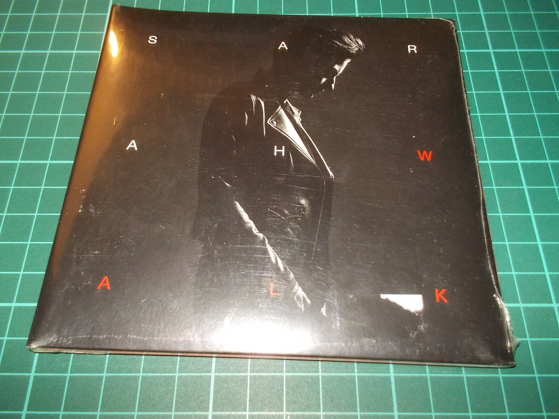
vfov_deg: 48.2
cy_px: 210
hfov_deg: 61.7
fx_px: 468
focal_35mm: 29
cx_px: 280
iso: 200
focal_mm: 4.1
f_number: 3.3
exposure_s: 1/30
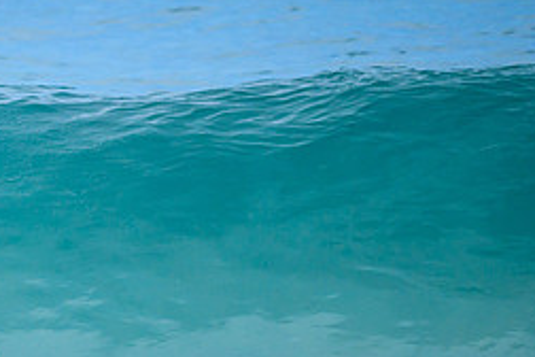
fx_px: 37521
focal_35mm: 2525
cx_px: -101
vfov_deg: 0.5
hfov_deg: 0.8
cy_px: 328
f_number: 6.3
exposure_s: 1/2500
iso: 500
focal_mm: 800
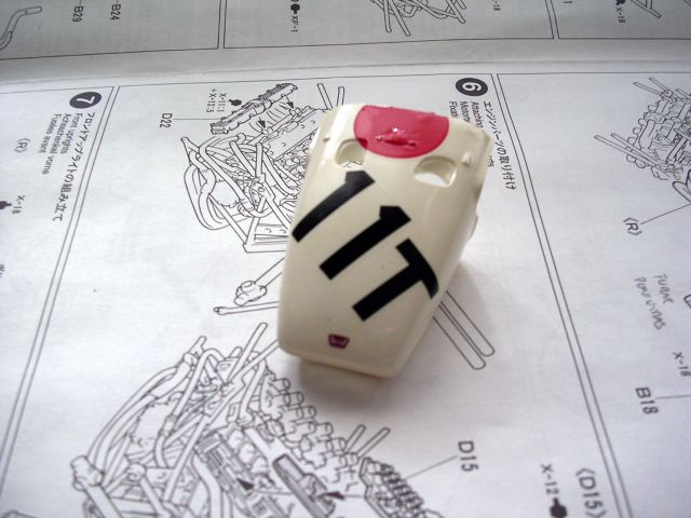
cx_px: 346
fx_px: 759
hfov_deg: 49.0
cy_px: 259
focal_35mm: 38
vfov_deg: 37.7
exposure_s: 1/47.1
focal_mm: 5.8
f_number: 2.8
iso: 100
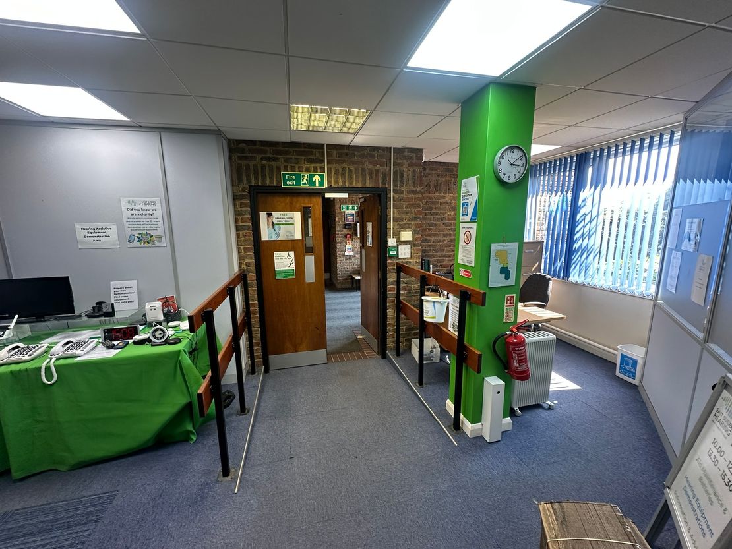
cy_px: 274
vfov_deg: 85.7
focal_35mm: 14
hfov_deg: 102.1
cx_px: 366
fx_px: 296
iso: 200
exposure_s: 1/100
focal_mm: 2.22
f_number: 2.2
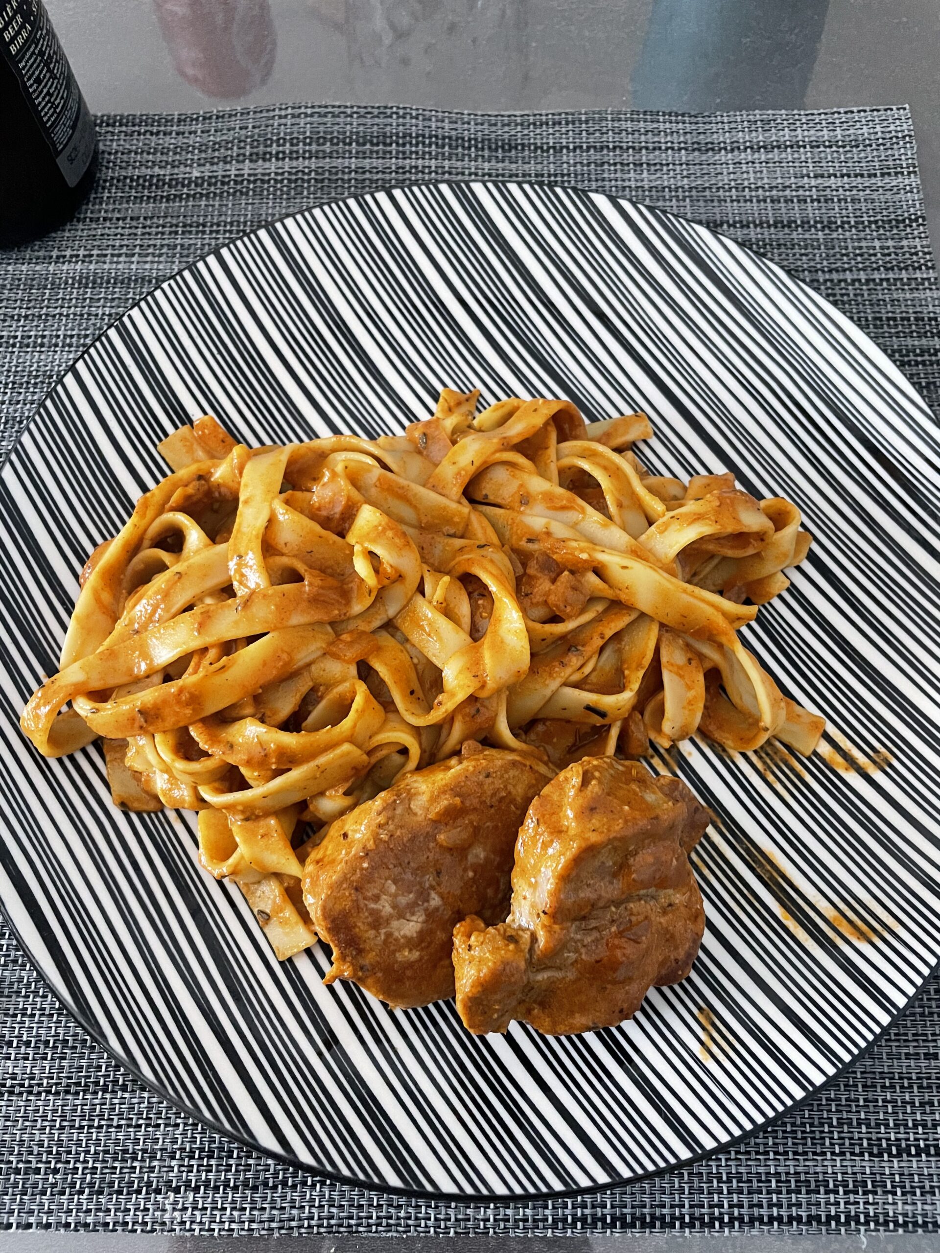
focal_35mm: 26
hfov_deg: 53.1
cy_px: 626
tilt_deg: -70.0
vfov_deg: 67.3
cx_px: 470
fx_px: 941
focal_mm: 4.2
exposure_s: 1/56
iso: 500
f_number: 1.6
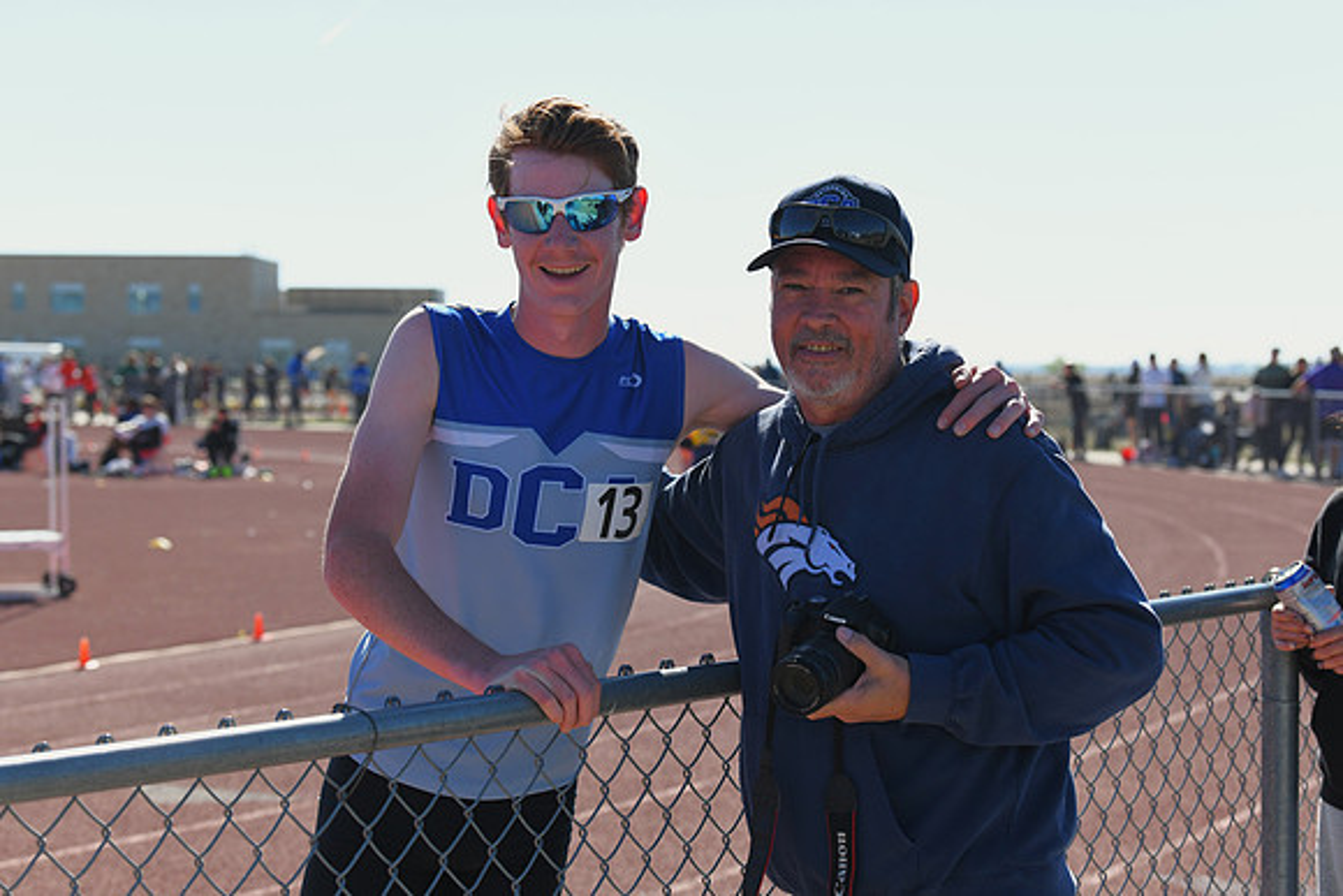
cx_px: 672
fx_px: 2612
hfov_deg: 28.8
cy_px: 448
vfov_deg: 19.5
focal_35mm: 70
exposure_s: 1/2500
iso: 640
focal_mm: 70
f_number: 5.6
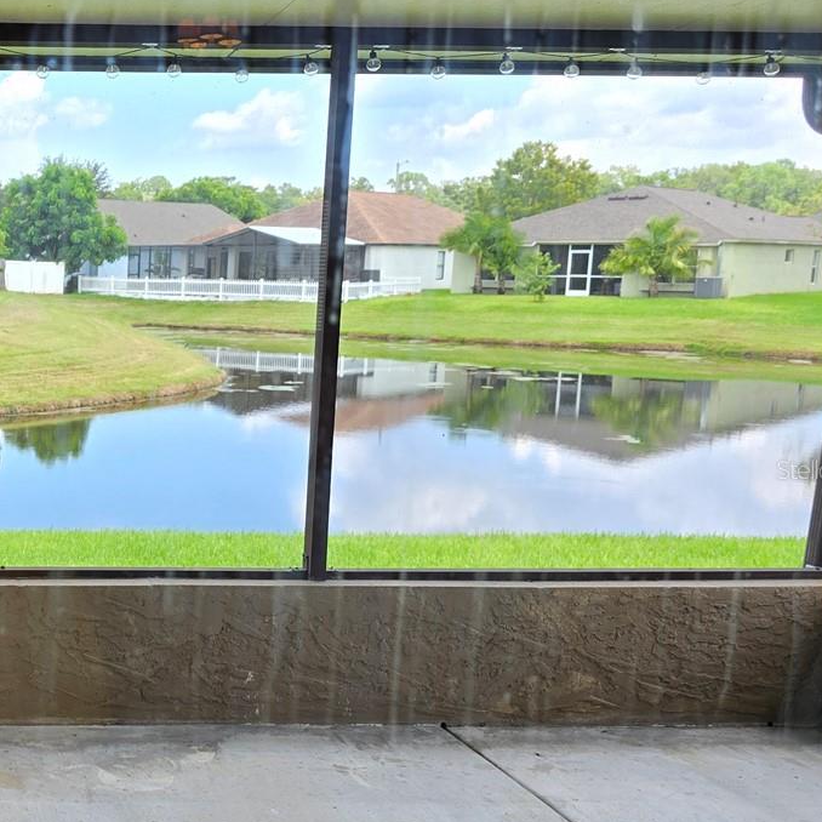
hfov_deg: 31.4
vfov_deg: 35.3
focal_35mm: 48
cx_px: -79
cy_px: 469
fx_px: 1290
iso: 16
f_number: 1.7
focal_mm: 6.3
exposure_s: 1/180
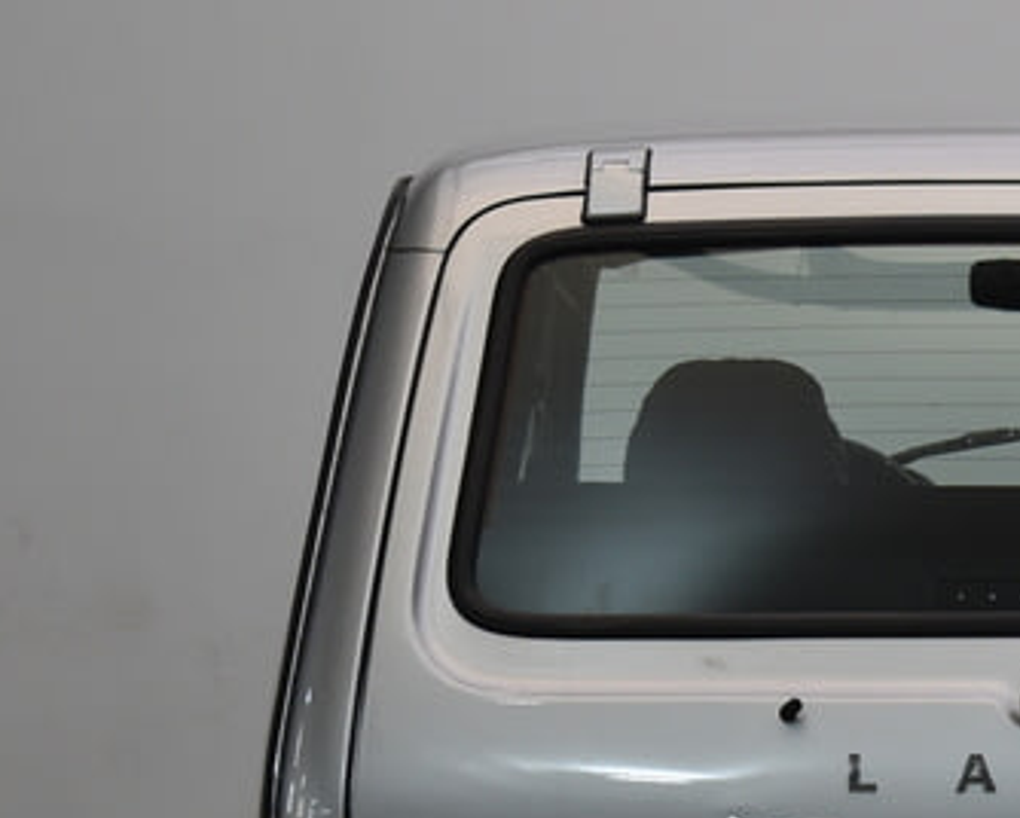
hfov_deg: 10.5
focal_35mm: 182
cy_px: 842
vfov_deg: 8.5
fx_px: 5501
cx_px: 1051
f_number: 5.6
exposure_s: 1/125
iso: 800
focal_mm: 48
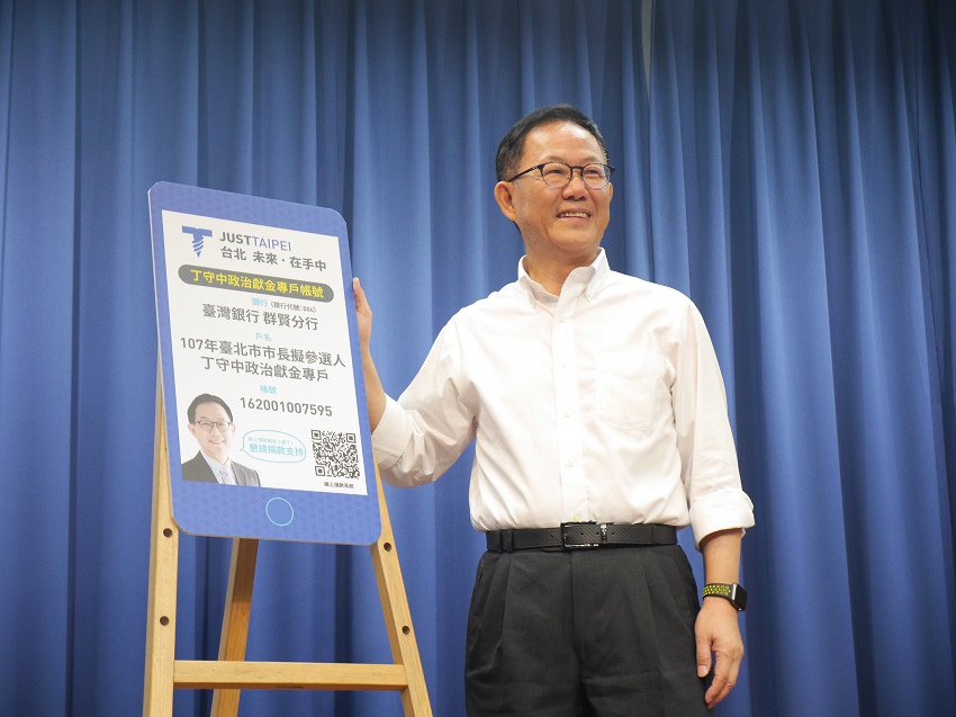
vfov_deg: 21.0
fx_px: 1933
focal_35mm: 70
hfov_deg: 27.8
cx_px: 478
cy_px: 358
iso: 640
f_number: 2.8
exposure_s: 1/80
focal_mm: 35
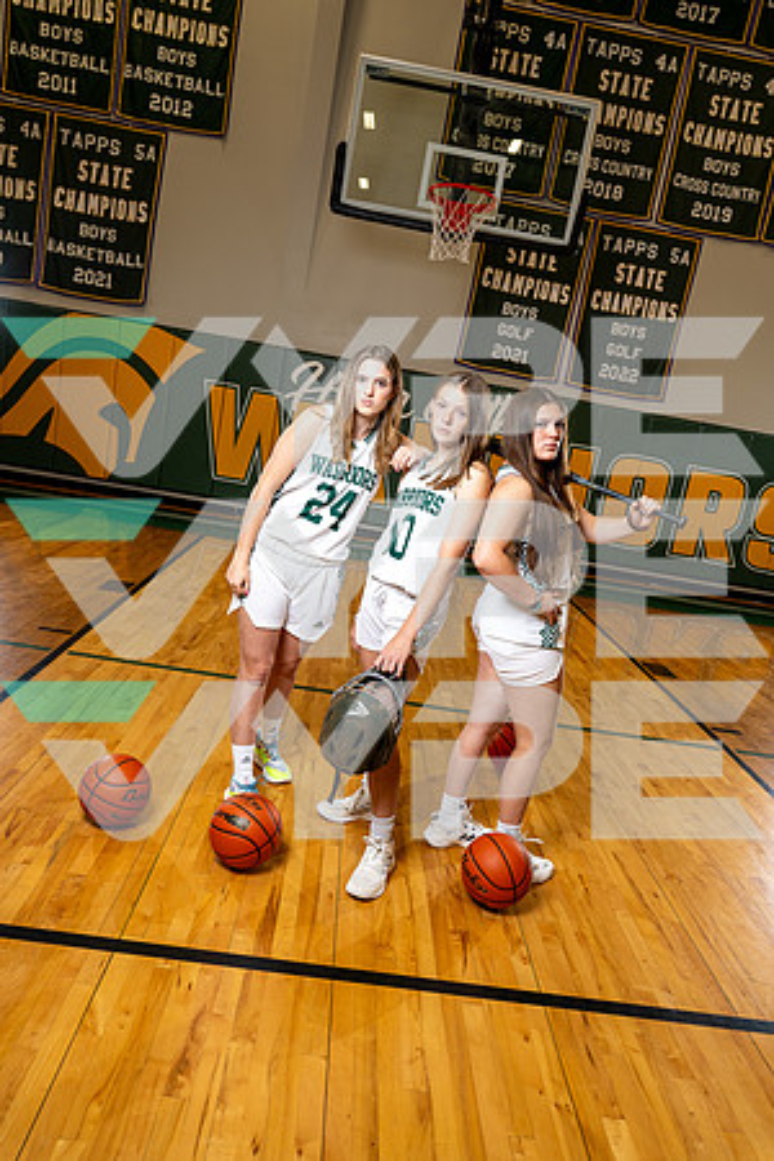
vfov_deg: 71.5
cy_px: 580
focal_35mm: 25
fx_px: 806
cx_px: 387
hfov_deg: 51.3
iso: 250
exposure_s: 1/250
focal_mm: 25
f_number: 4
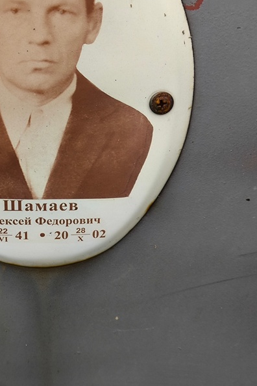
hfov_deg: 19.2
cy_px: 194
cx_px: 41
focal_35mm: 70
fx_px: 750
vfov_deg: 28.8
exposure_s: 1/242
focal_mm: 4.71
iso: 50
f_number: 1.7
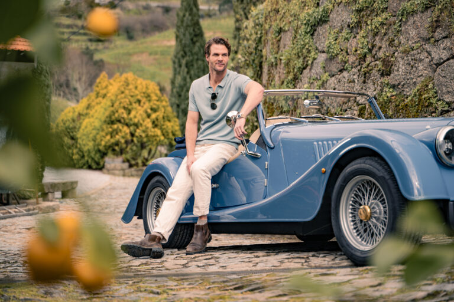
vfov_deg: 19.7
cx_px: 227
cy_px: 151
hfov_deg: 29.2
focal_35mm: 69
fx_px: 870
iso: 64
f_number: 2.8
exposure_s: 1/250
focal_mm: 69
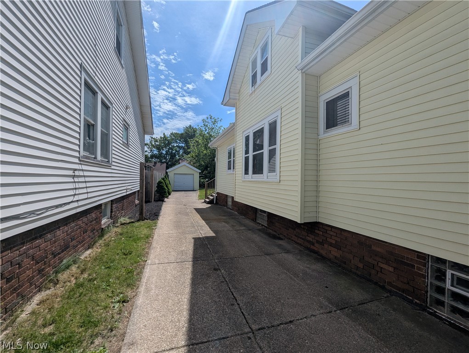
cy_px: 176
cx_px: 234
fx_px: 176
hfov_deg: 106.1
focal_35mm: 13
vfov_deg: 90.0
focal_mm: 1.95
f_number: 2.2
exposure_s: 1/2994
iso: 44
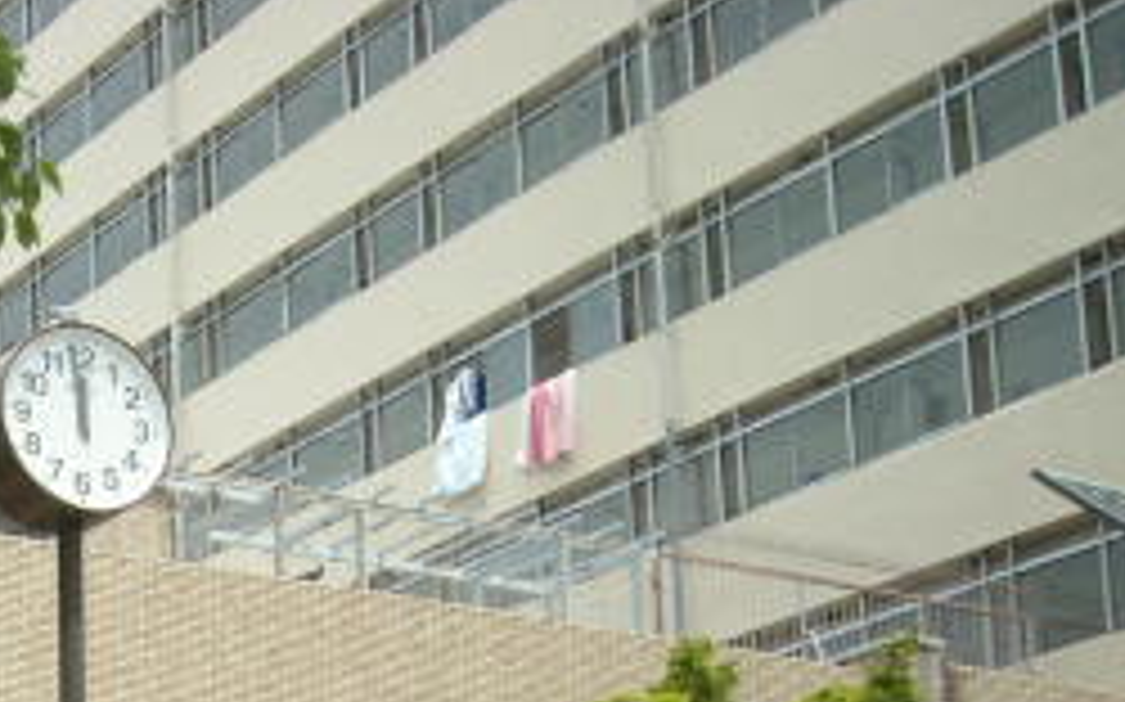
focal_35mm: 95
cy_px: 1026
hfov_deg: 20.4
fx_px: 2911
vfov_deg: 13.1
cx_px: -234
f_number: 5.6
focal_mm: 5.7
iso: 64
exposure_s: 1/192
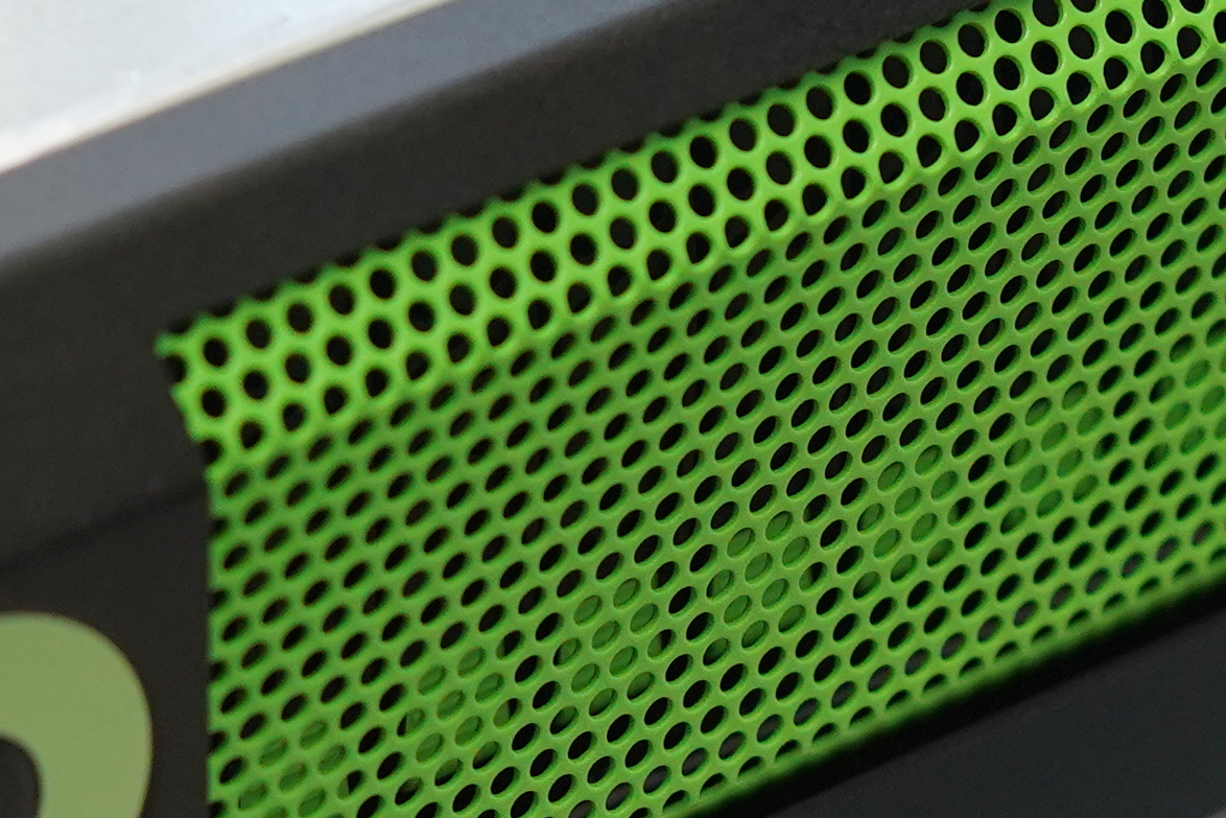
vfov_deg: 6.0
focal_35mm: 230
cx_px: 608
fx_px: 7833
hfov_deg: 8.9
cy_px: 717
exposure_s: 1/640
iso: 1250
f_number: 2.5
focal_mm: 45
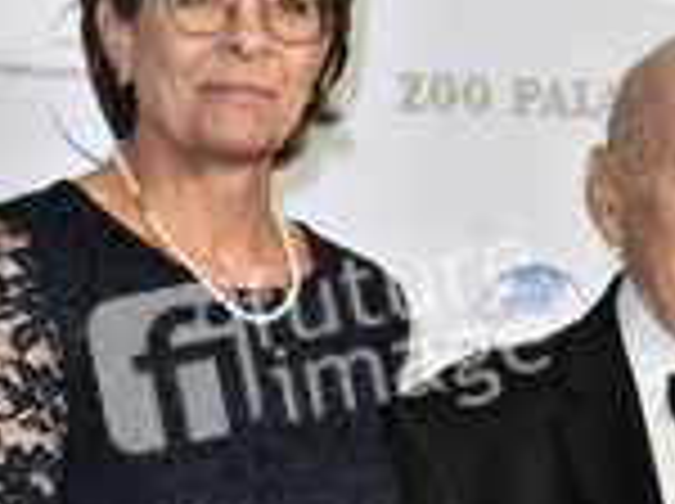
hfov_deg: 9.9
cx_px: 450
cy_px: 572
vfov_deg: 7.4
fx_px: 3894
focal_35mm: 200
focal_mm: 78
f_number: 6.3
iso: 640
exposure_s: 1/125
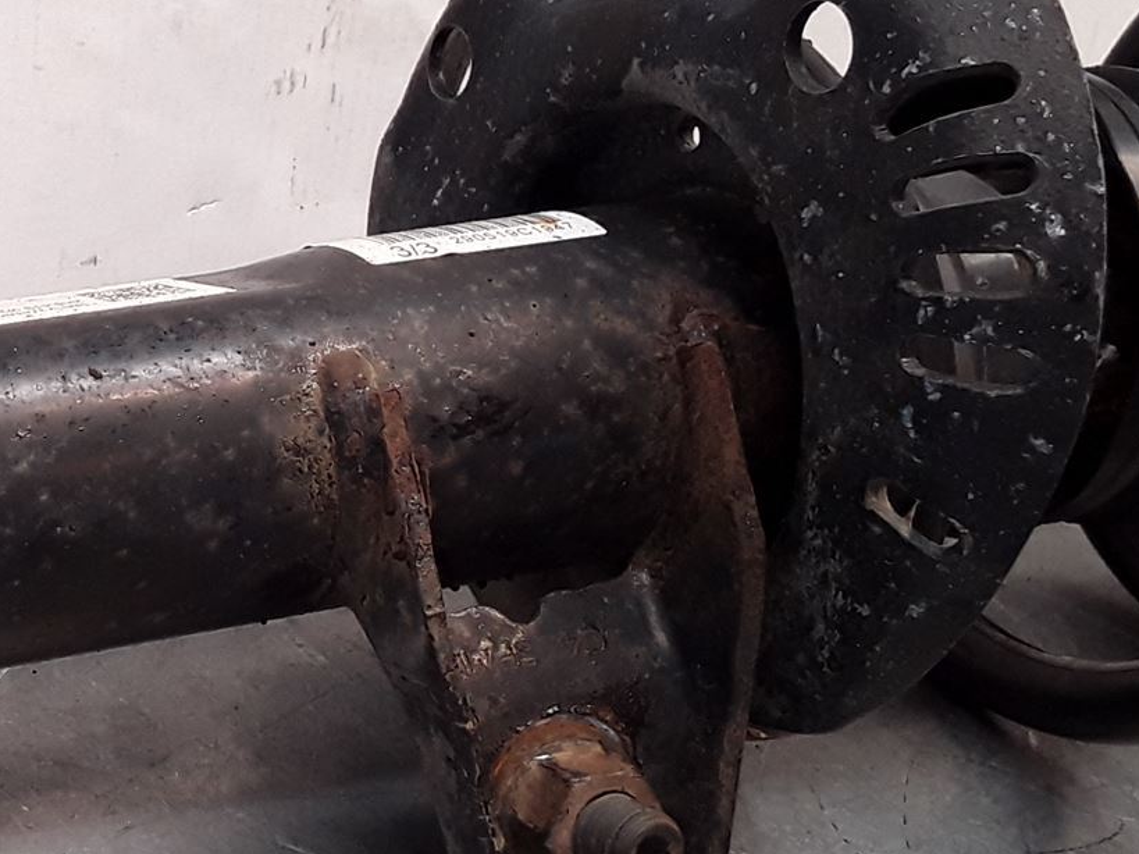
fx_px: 2303
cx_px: -114
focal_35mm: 70
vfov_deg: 21.0
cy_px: 435
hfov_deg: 25.7
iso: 100
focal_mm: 2.91
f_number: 1.9
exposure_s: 1/106
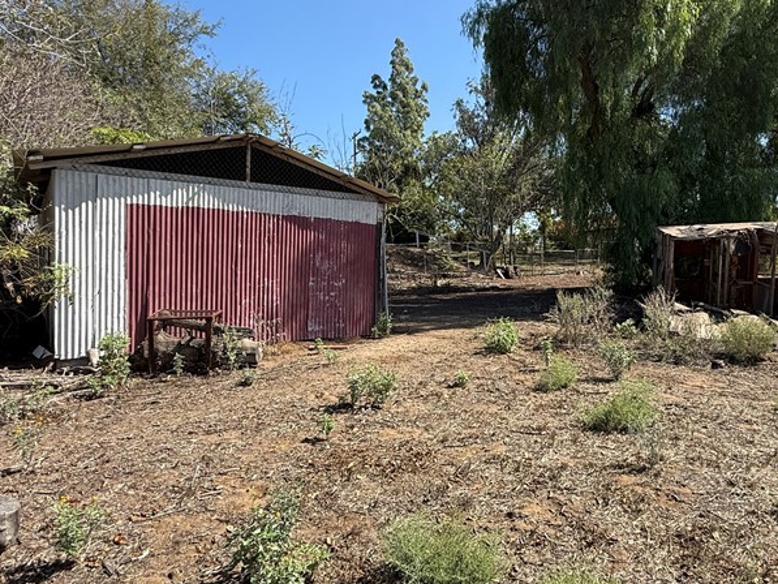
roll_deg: +2.3
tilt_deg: +2.0
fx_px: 540
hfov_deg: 69.9
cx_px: 508
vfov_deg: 56.8
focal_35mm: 24
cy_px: 272
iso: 50
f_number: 2.2
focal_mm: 2.22
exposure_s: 1/853
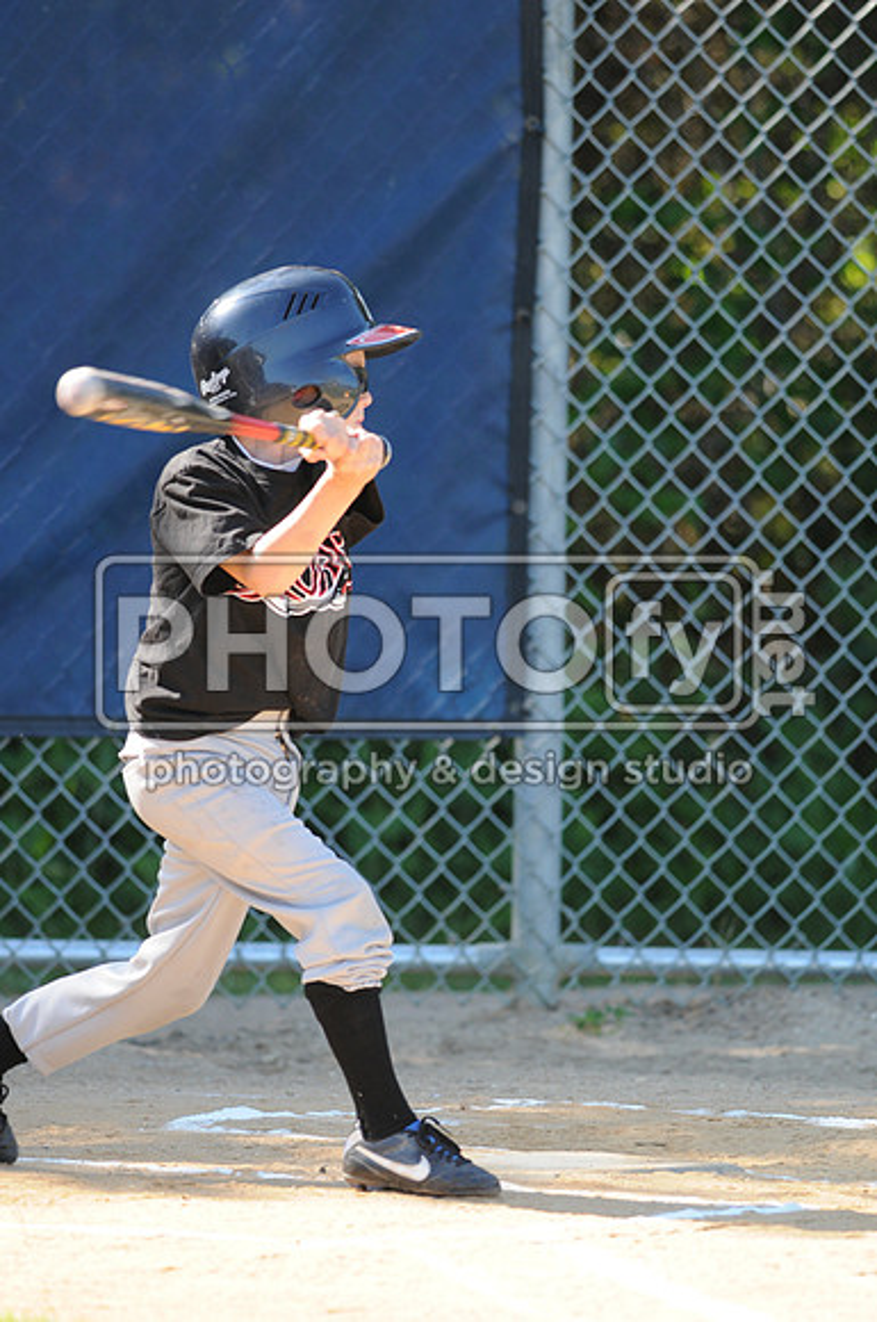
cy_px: 661
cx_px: 438
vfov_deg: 4.6
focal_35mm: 450
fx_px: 16492
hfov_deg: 3.0
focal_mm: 300
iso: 400
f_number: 4
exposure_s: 1/500
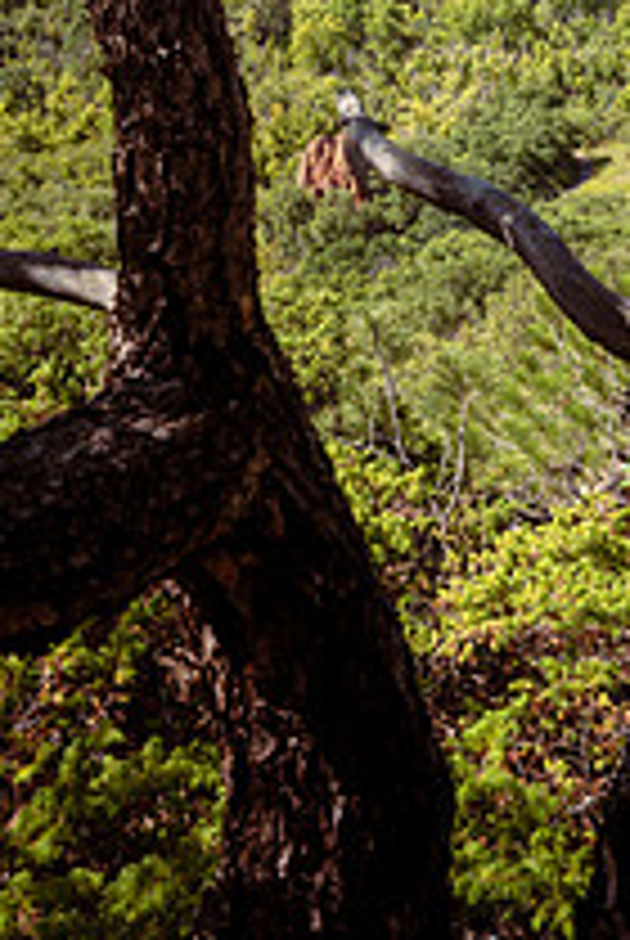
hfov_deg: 31.2
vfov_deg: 39.9
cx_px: 387
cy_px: 0
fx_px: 1125
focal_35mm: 43
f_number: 9
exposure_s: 1/320
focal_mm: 20
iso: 200
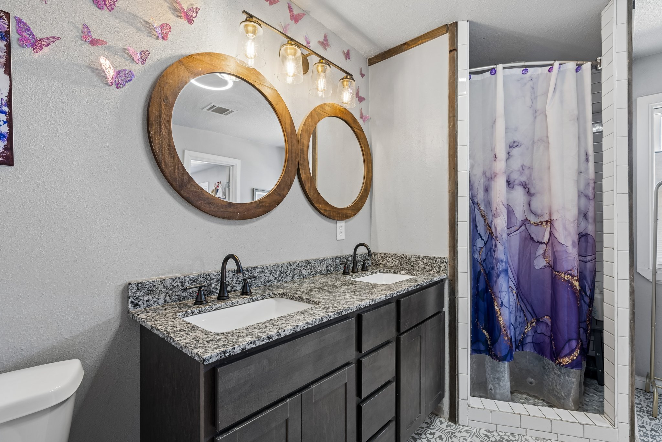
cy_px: 221
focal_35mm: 16
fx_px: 294
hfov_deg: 96.7
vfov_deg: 73.7
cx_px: 331
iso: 200
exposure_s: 1/4
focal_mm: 16
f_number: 8
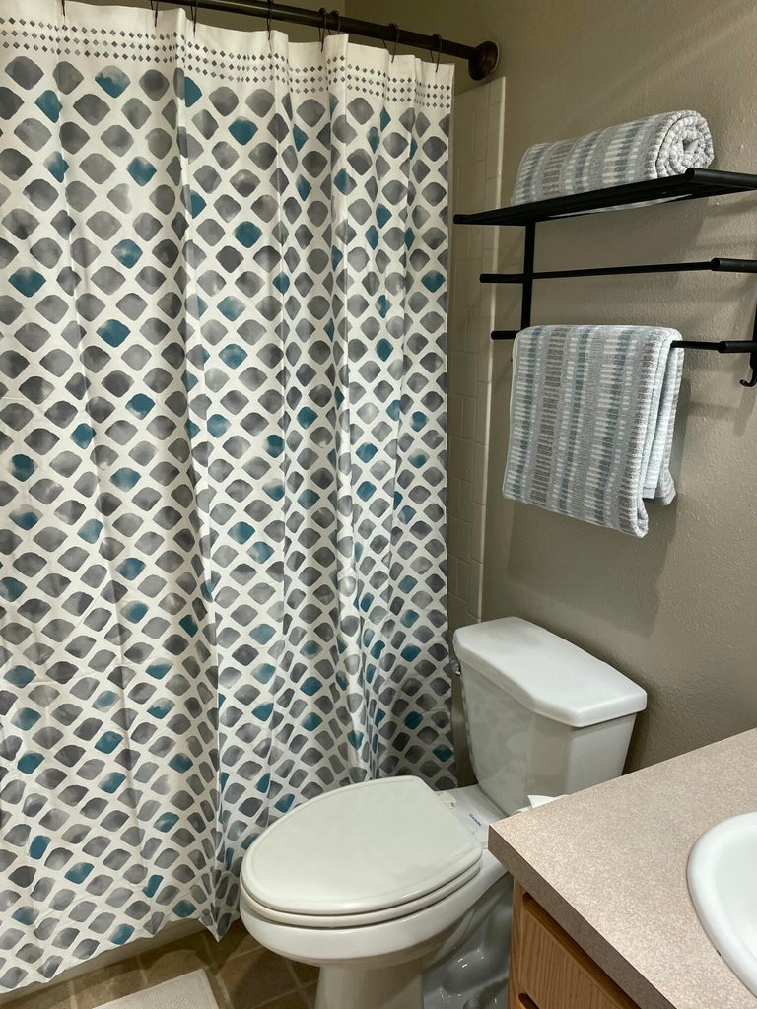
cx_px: 378
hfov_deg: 53.1
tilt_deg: -13.3
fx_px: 758
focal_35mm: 26
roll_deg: -0.2
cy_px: 504
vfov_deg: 67.3
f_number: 1.6
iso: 80
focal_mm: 4.2
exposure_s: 1/120
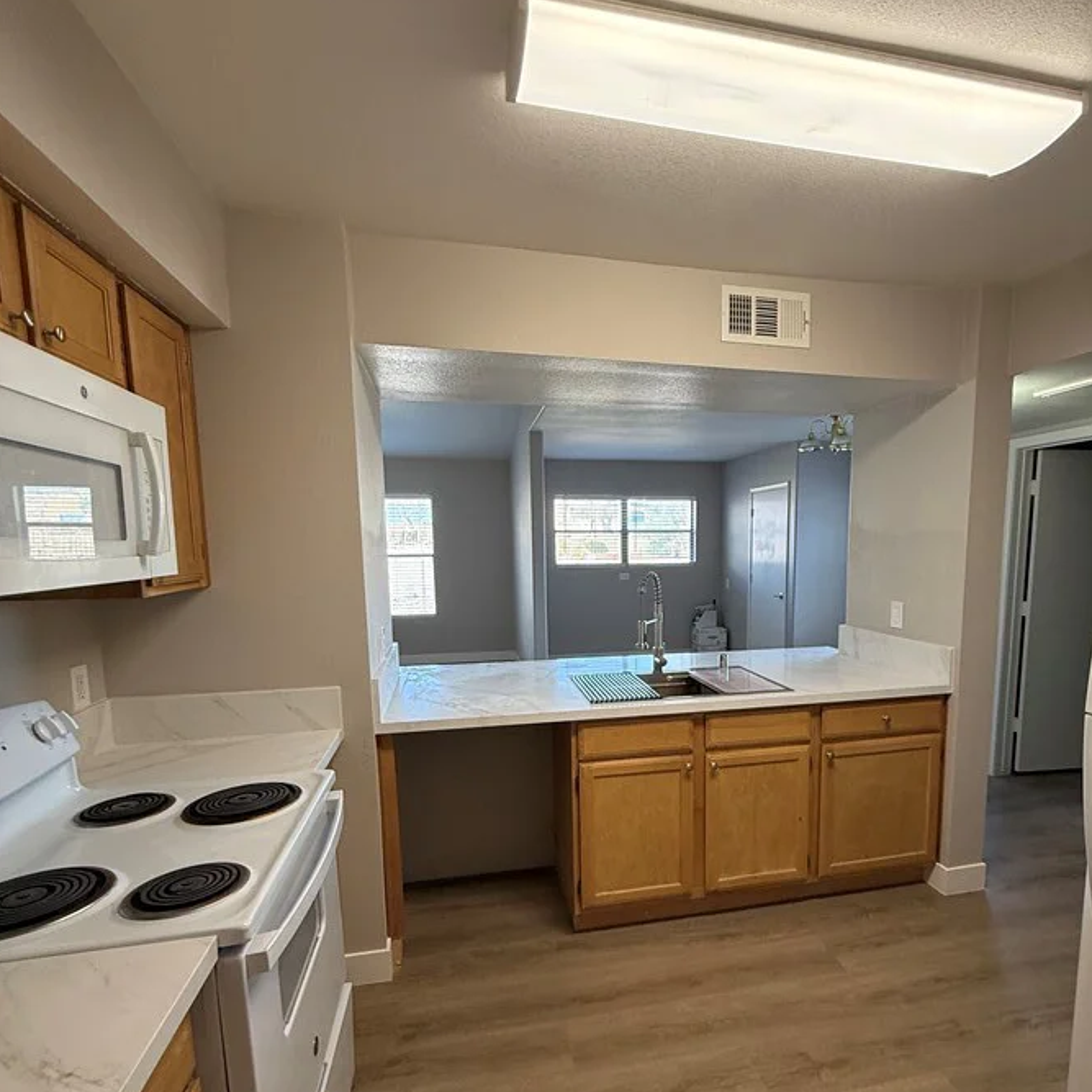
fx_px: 678
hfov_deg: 77.2
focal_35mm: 19
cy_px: 632
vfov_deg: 77.1
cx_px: 624
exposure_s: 1/120
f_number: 2.2
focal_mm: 2.22
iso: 160
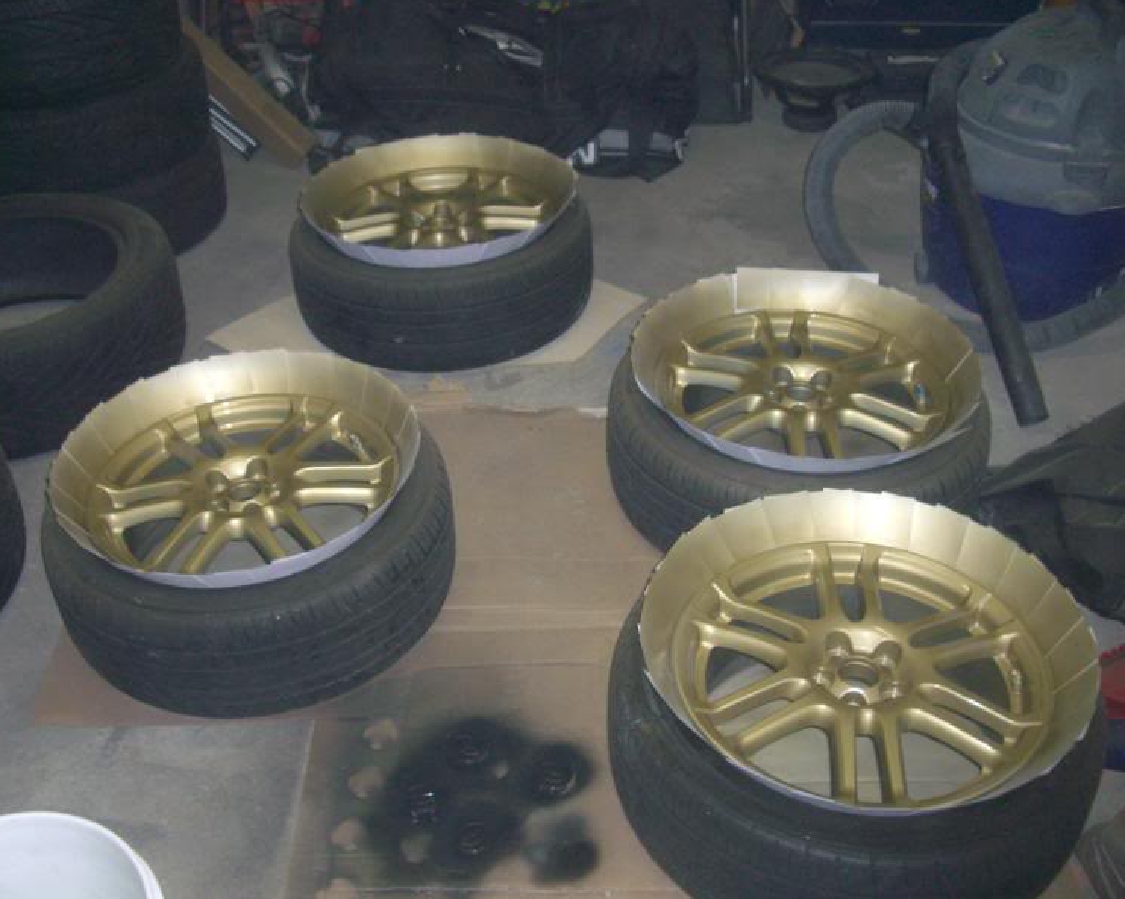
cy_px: 446
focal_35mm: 40
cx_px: 520
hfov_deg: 45.8
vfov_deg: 37.3
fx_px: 1331
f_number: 2.8
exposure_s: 1/60
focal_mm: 7.9
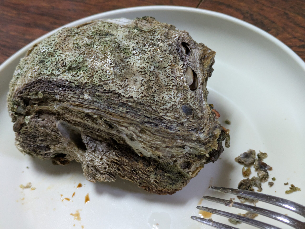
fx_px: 450
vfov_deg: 28.6
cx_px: 152
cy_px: 114
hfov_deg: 37.5
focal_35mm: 51
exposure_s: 1/60
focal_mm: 5.43
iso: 428
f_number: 1.89
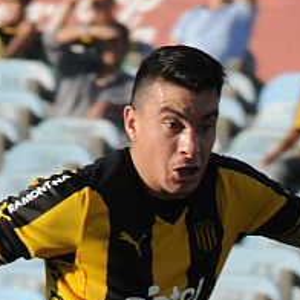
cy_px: 427
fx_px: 19541
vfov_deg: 0.9
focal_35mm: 1993
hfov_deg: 0.9
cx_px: 332
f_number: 13
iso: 1000
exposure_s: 1/640
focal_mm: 300
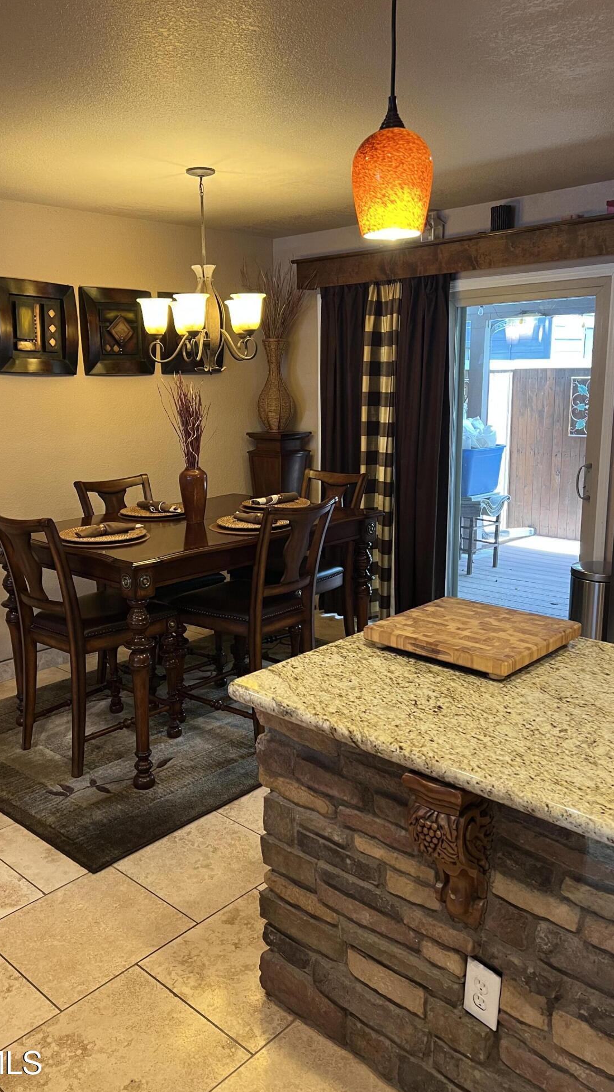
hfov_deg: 40.1
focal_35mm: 29
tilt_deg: -12.1
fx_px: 839
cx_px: 273
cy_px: 556
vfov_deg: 66.1
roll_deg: +0.8
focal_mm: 5.7
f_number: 1.5
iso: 160
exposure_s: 1/60
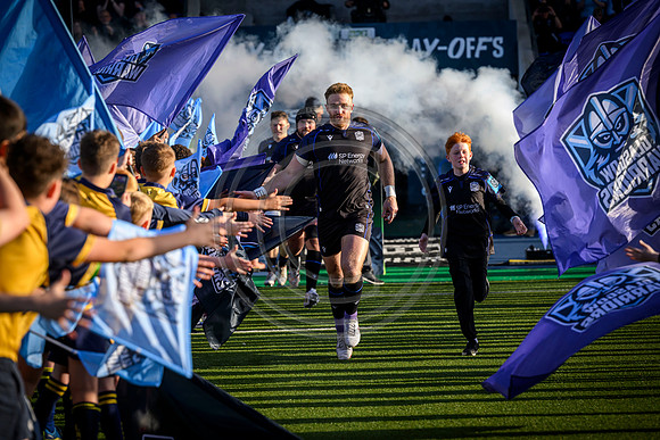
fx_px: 2751
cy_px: 220
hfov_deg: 13.7
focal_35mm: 150
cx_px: 330
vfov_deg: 9.2
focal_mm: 150
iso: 500
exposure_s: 1/1250
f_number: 4.5
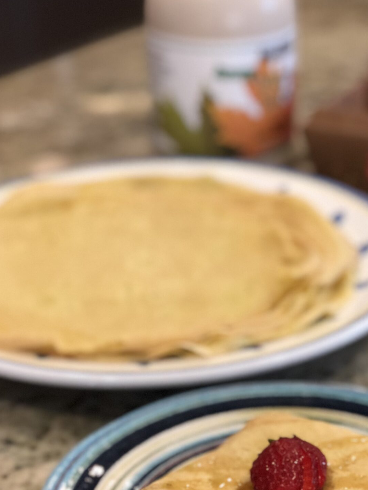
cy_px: 405
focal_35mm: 93
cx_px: 283
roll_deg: +0.1
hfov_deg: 15.8
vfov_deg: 20.8
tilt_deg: -30.4
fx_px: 1318
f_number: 2.4
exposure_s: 1/30
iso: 125
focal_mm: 6
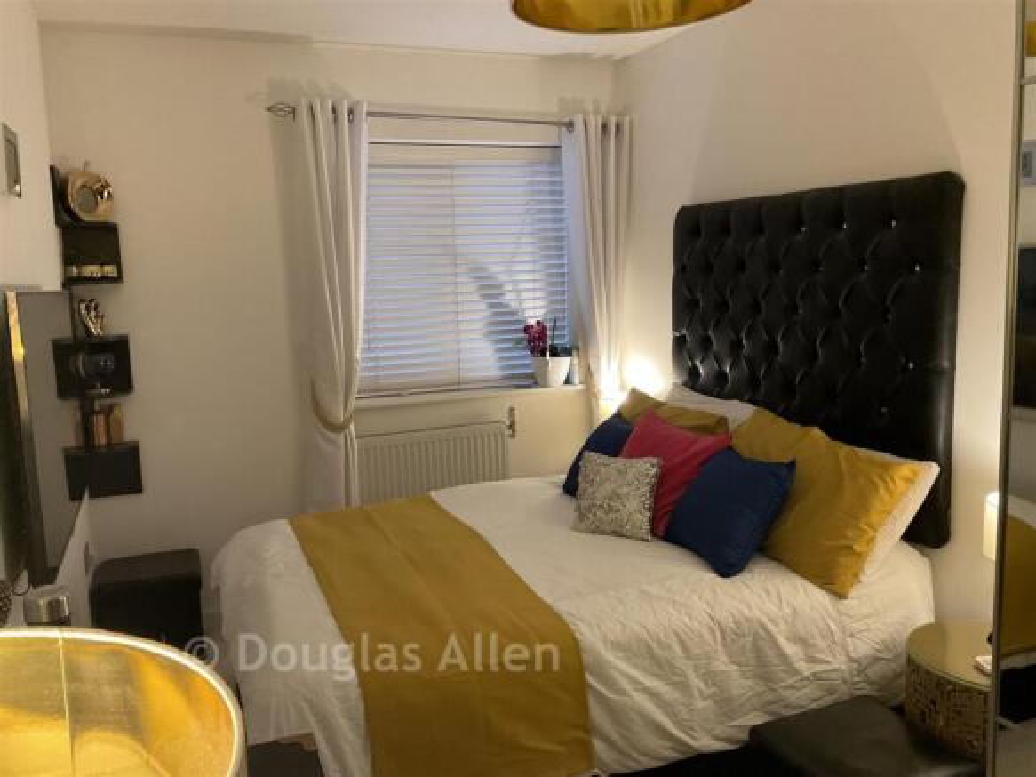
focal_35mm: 29
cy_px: 388
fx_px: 868
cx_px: 518
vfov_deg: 48.2
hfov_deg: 61.7
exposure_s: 1/50
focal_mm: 3
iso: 125
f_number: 1.8
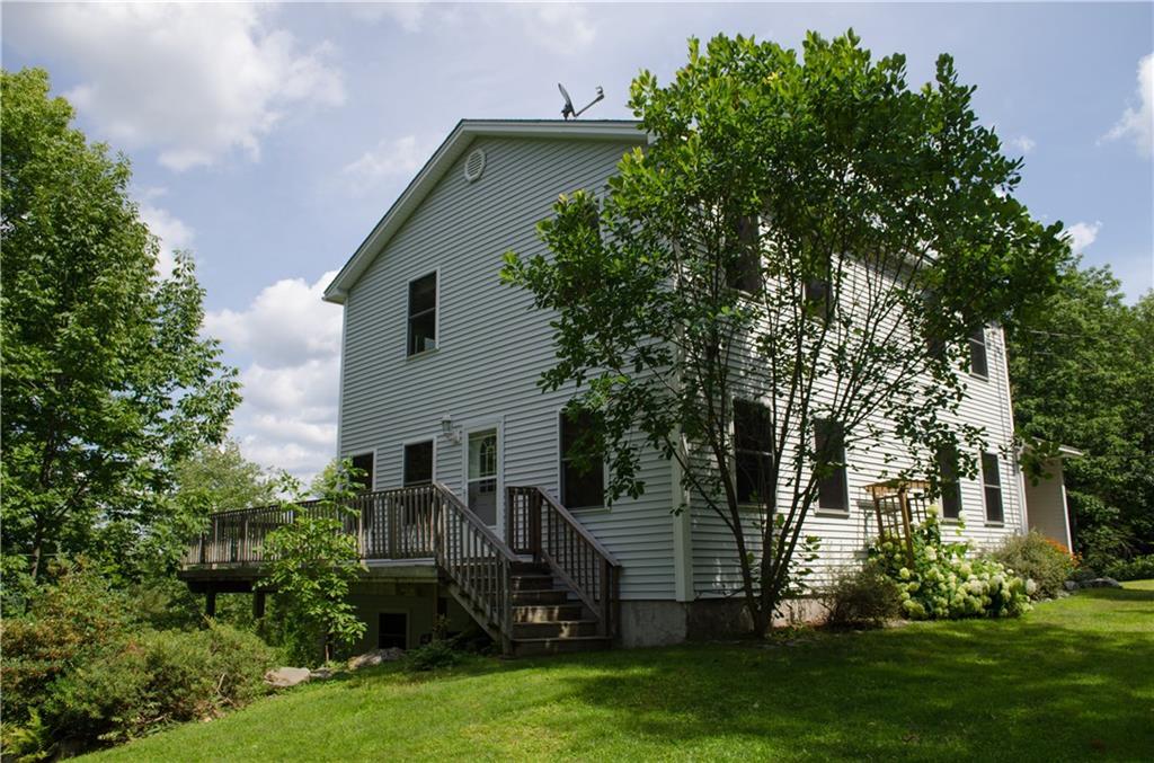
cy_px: 382
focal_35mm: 27
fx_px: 863
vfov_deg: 47.7
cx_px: 577
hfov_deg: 67.5
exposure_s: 1/250
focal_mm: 18
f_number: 6.3
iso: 100
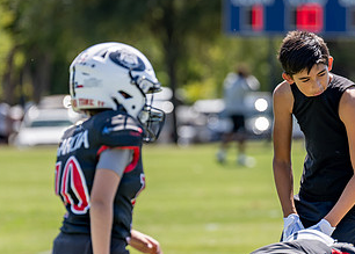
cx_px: 310
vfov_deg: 3.0
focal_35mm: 479
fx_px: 4833
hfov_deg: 4.2
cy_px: 153
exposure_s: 1/800
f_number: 3.5
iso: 100
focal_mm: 200
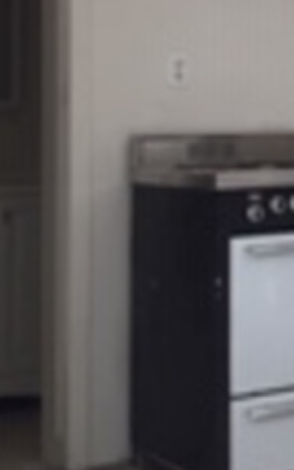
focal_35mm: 98
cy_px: 29
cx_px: 444
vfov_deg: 20.7
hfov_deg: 12.7
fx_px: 1256
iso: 32
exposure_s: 1/60
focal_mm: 3.3
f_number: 2.4
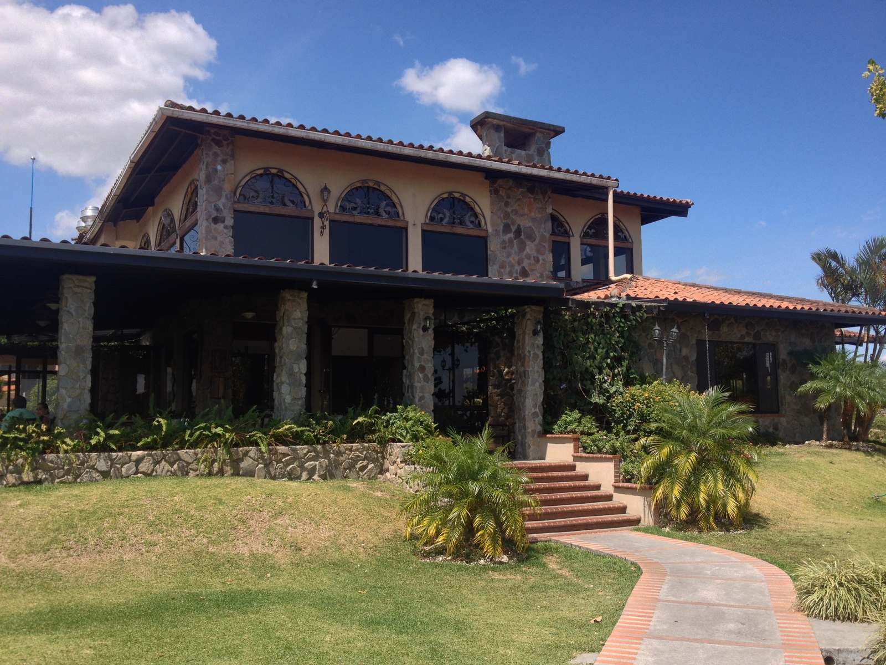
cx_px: 443
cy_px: 332
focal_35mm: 35
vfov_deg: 40.7
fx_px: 896
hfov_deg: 52.6
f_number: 2.4
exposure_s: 1/1004
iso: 50
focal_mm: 4.28
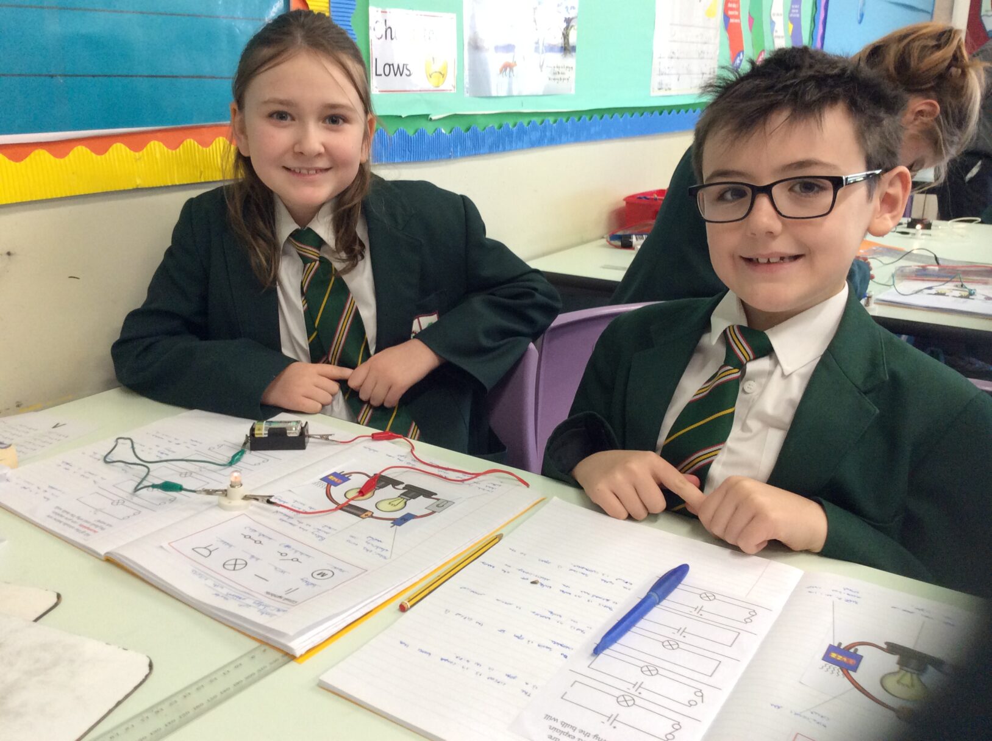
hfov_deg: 56.9
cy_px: 370
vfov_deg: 44.1
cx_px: 496
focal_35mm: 32
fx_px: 916
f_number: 2.4
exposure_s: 1/25
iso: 100
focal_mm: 3.3
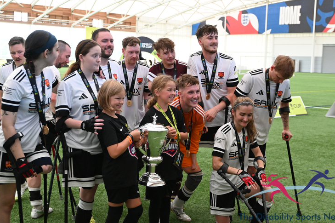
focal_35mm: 49
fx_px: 456
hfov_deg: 40.4
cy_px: 110
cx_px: 168
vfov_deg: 27.5
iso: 3200
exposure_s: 1/1000
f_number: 2.8
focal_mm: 28
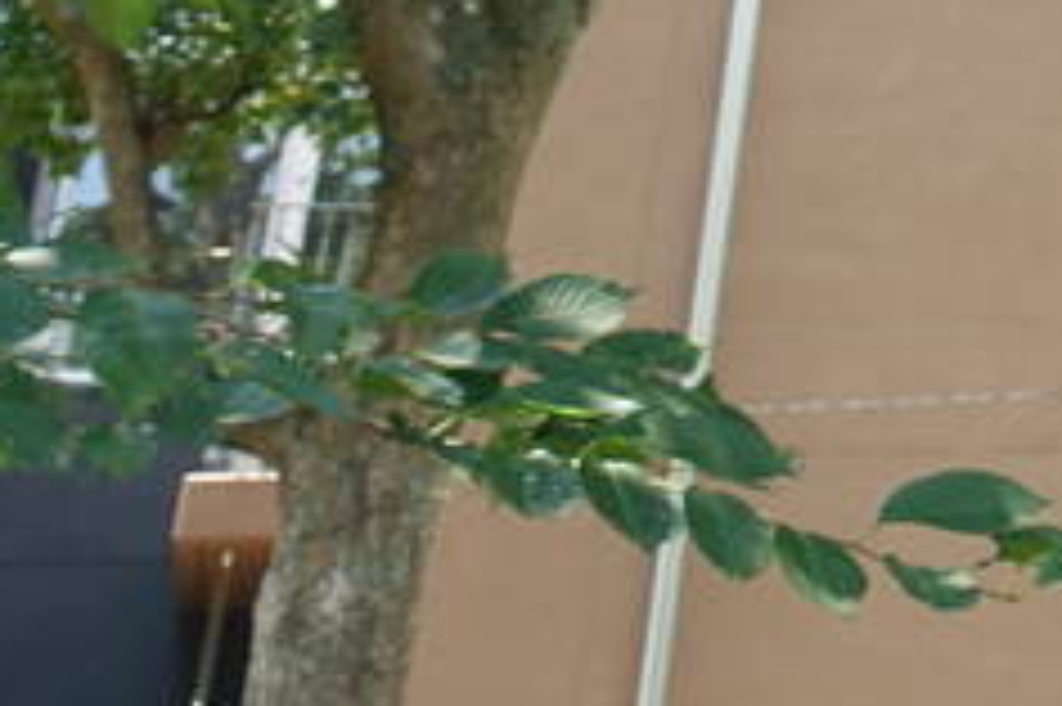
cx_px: 2462
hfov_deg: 13.1
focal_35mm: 122
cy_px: -1052
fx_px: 3596
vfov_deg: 9.8
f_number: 4
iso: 125
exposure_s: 1/80
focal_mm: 8.8
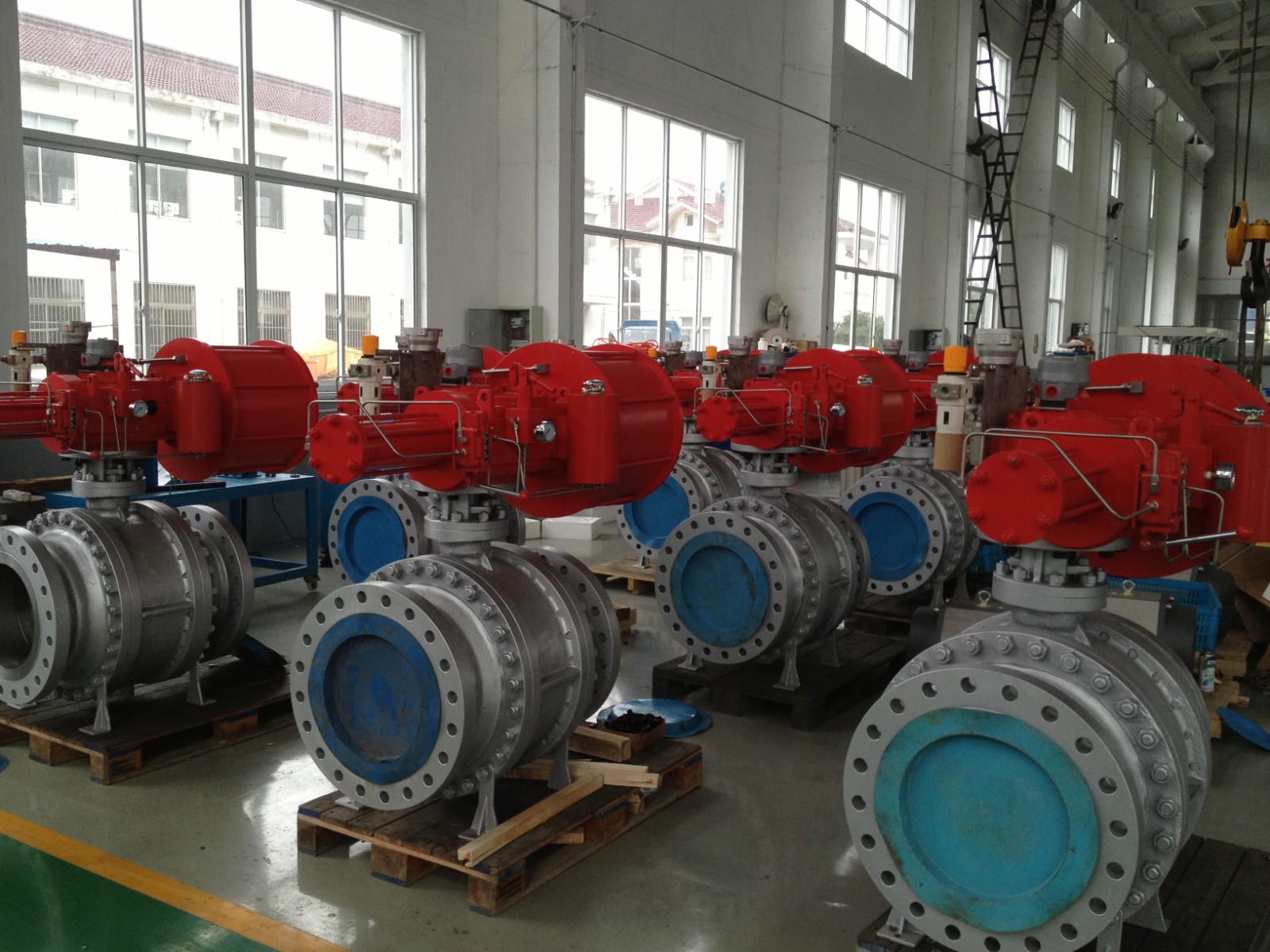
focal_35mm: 35
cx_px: 635
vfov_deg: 40.7
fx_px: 1284
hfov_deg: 52.6
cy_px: 476
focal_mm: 4.28
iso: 100
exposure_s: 1/120
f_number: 2.4
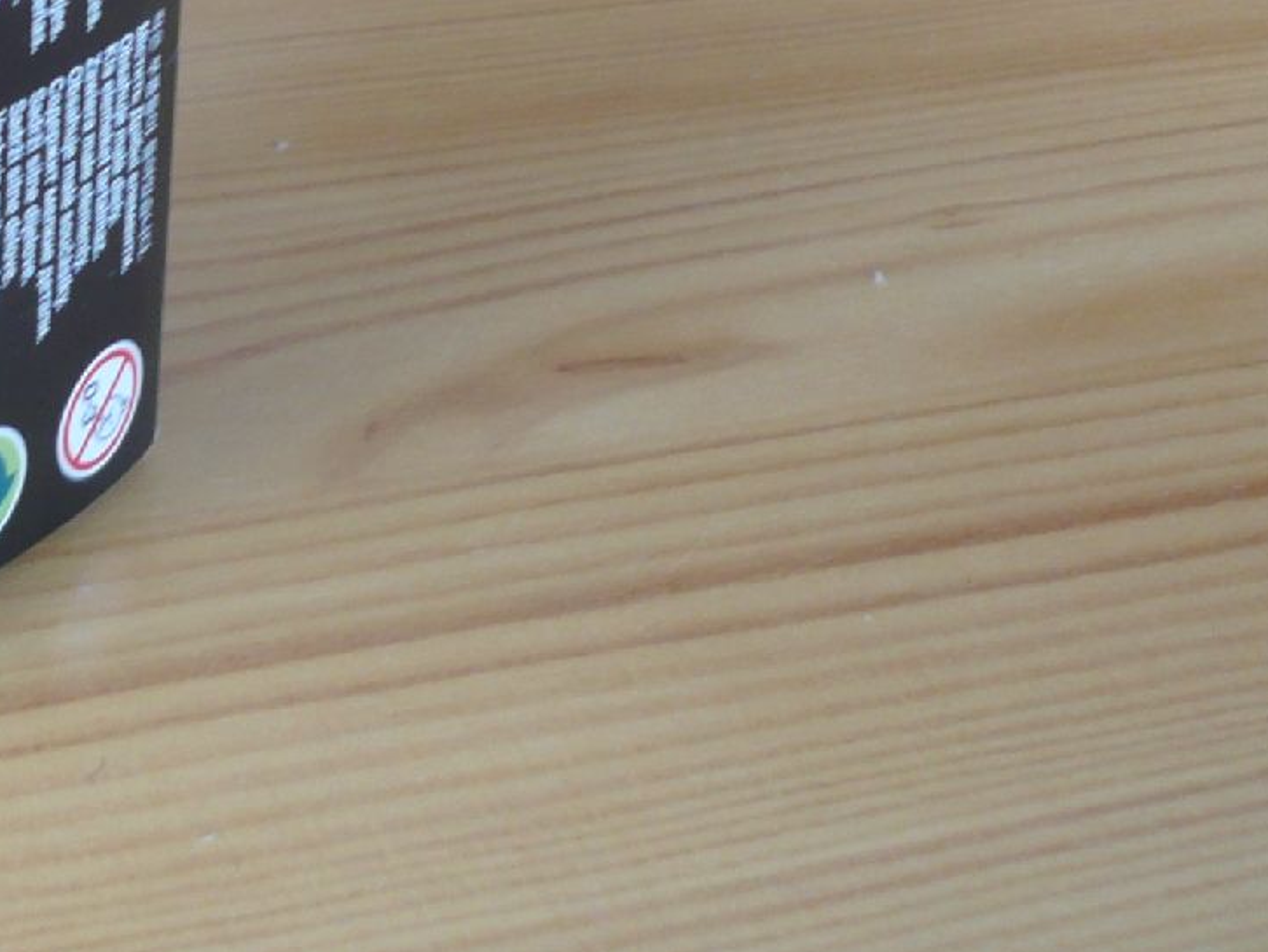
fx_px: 3481
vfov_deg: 15.0
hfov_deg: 19.5
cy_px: -222
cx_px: -212
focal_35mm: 95
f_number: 2.8
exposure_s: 1/20
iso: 100
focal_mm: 5.8
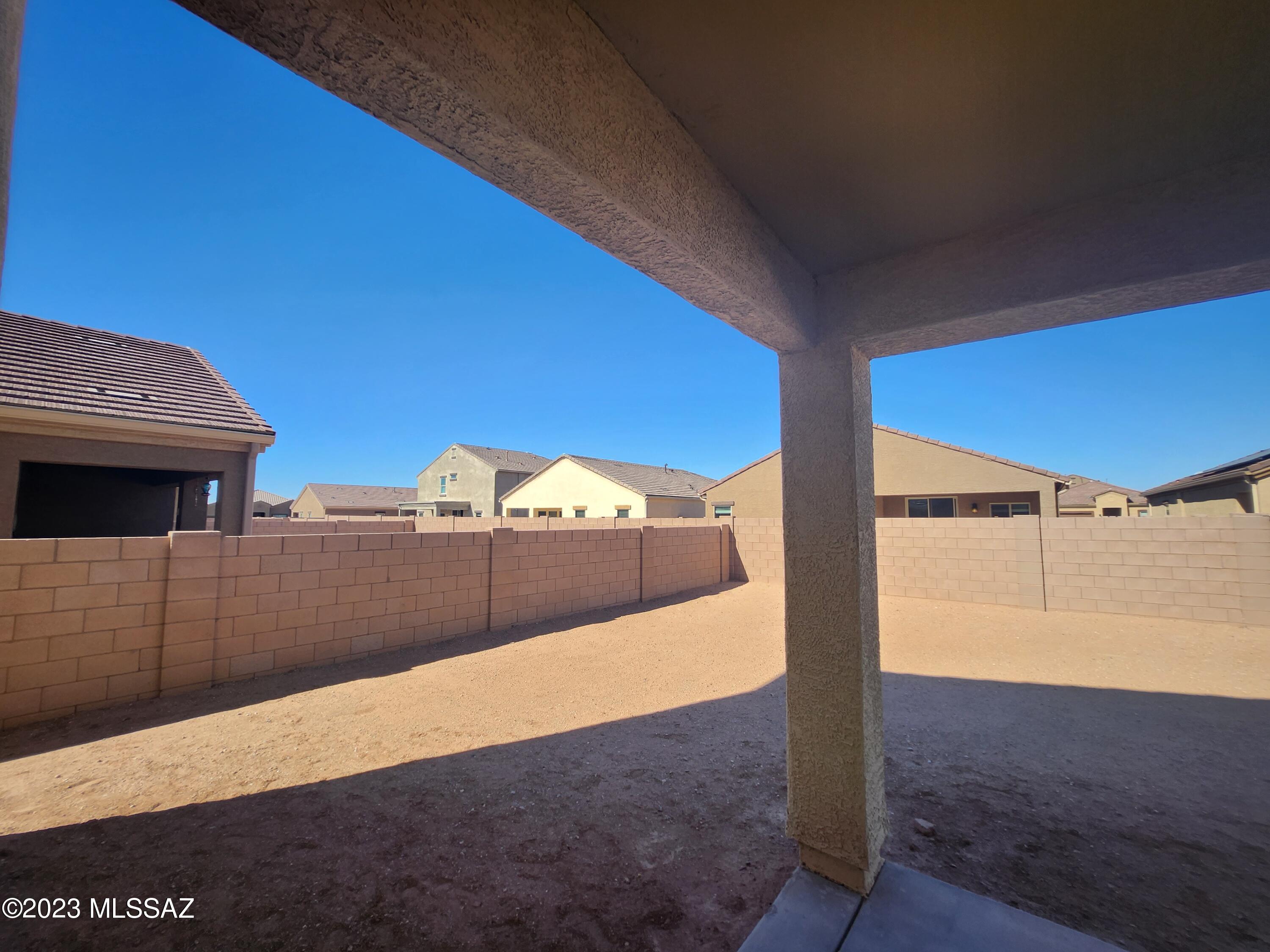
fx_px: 477
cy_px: 476
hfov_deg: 106.2
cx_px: 635
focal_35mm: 13
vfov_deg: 89.9
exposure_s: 1/697
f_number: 2.2
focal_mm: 1.7
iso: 32
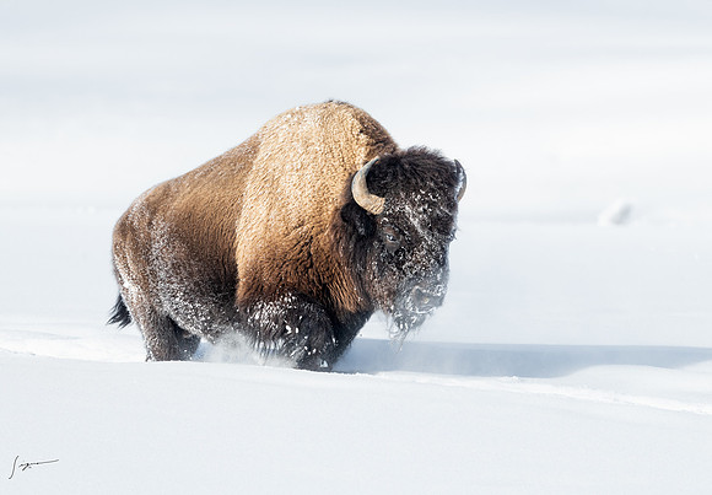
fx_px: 12401
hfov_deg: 3.3
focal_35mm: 619
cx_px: 397
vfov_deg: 2.3
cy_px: 218
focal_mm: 500
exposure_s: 1/640
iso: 220
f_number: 8
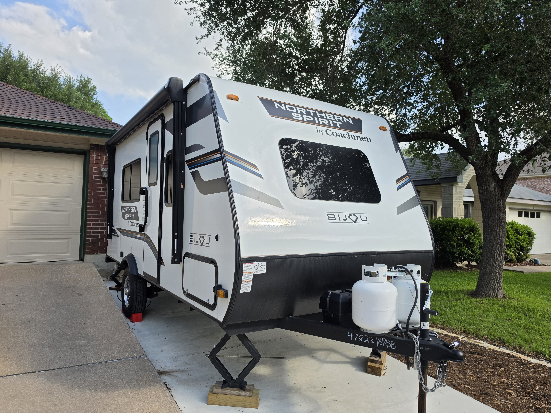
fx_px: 366
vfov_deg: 58.9
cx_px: 276
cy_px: 206
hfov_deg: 73.9
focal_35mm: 23
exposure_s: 1/3034
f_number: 1.4
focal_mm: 6.5
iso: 64
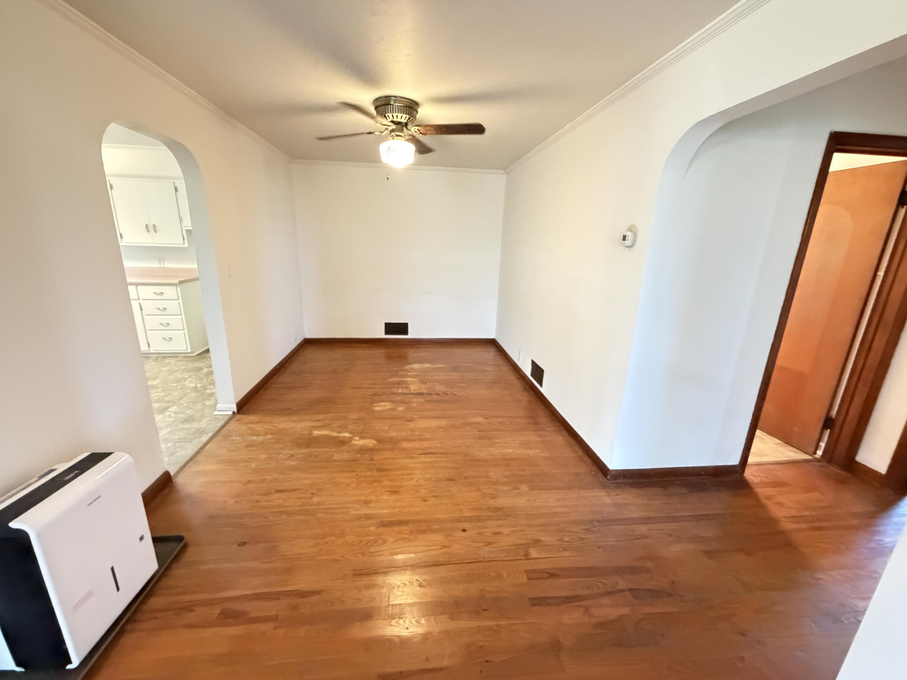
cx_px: 454
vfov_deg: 85.7
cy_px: 340
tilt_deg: -15.2
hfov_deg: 102.1
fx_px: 367
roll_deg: -1.5
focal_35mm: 14
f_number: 2.2
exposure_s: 1/40
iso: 1600
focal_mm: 2.22
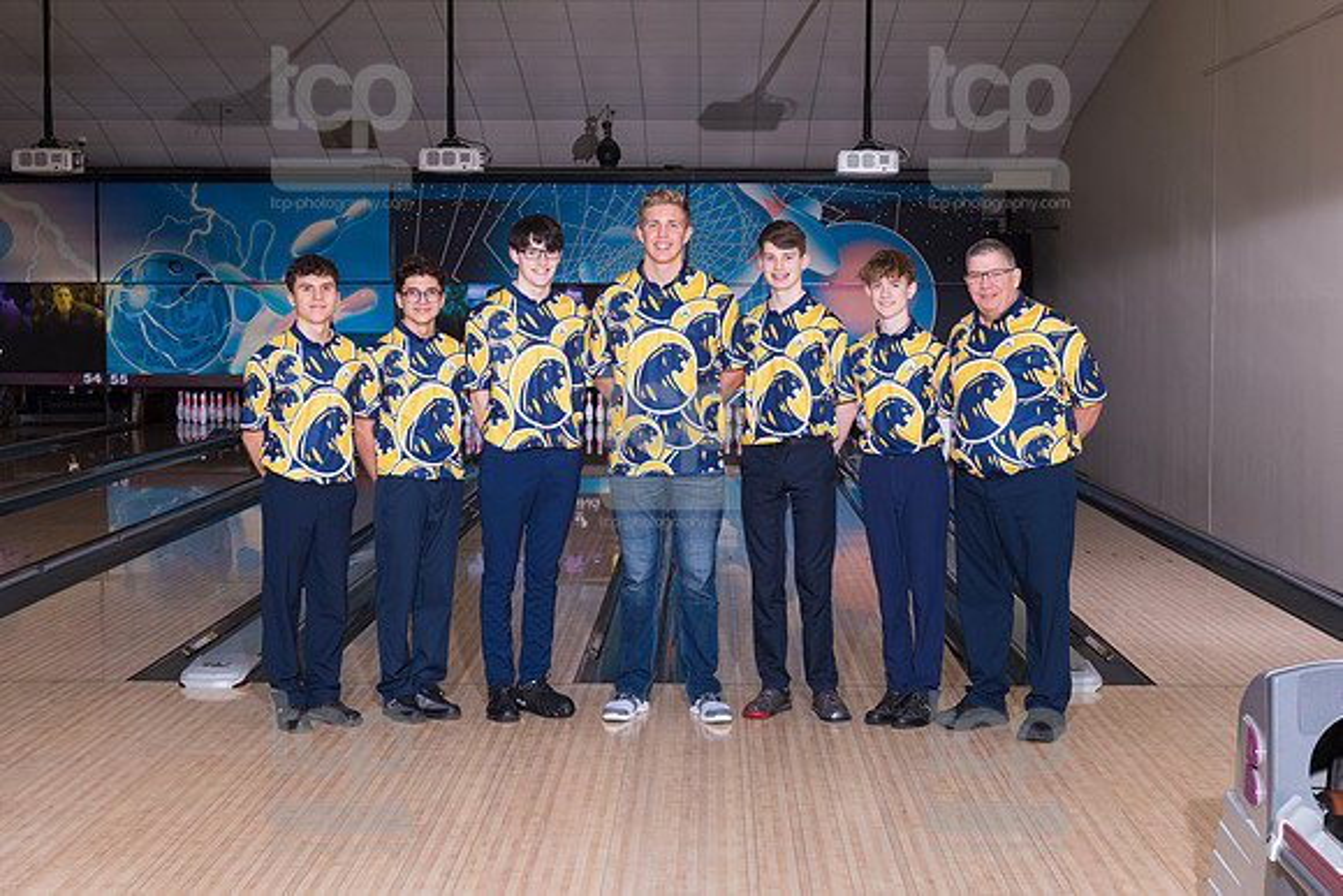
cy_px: 429
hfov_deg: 34.0
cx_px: 676
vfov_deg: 23.1
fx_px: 2194
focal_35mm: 59
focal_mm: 48
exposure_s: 1/250
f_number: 7.1
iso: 400
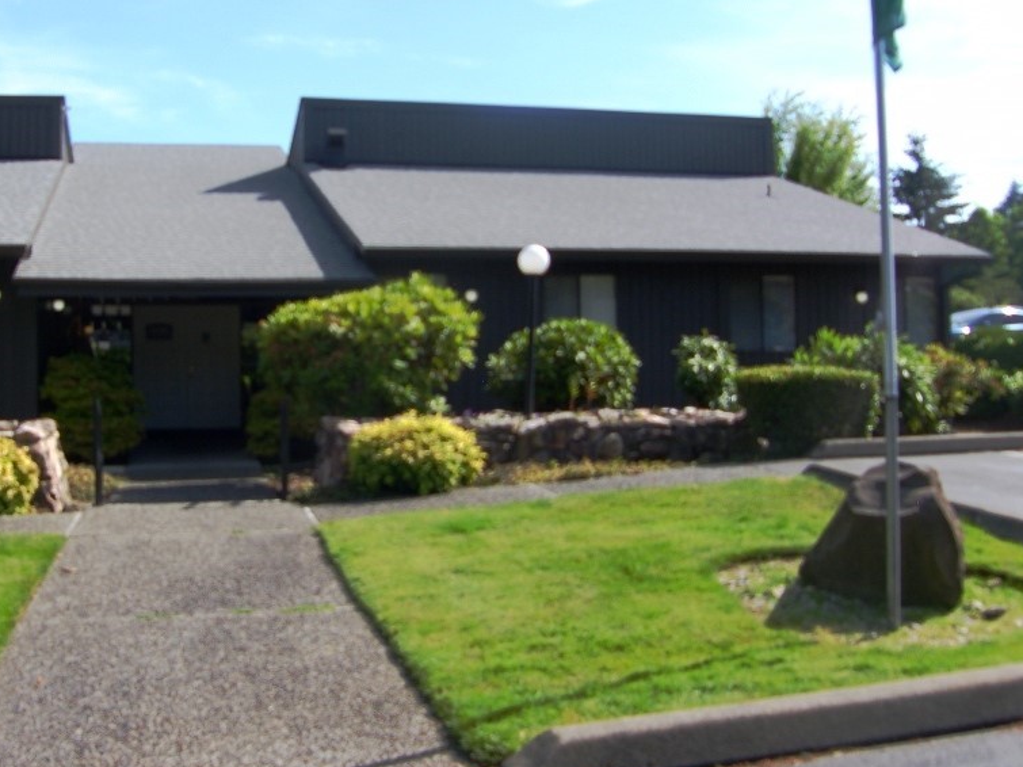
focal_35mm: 38
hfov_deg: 48.2
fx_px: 1123
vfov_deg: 37.6
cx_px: 340
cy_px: 325
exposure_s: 1/400
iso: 50
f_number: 8
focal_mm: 7.4
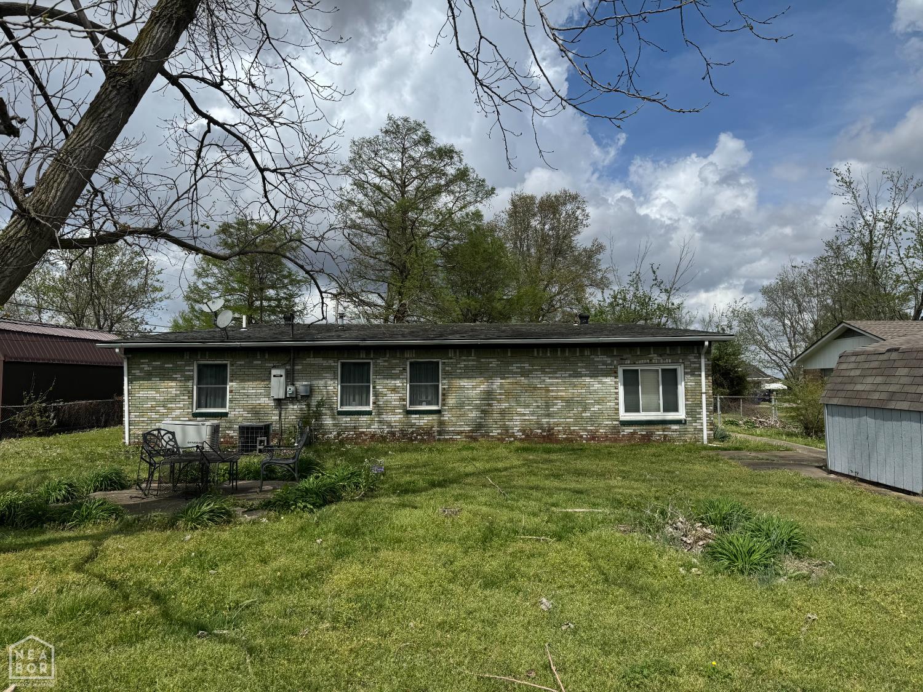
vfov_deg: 56.8
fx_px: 640
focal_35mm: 24
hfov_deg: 71.6
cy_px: 346
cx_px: 462
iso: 80
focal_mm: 6.76
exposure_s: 1/7937
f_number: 1.78
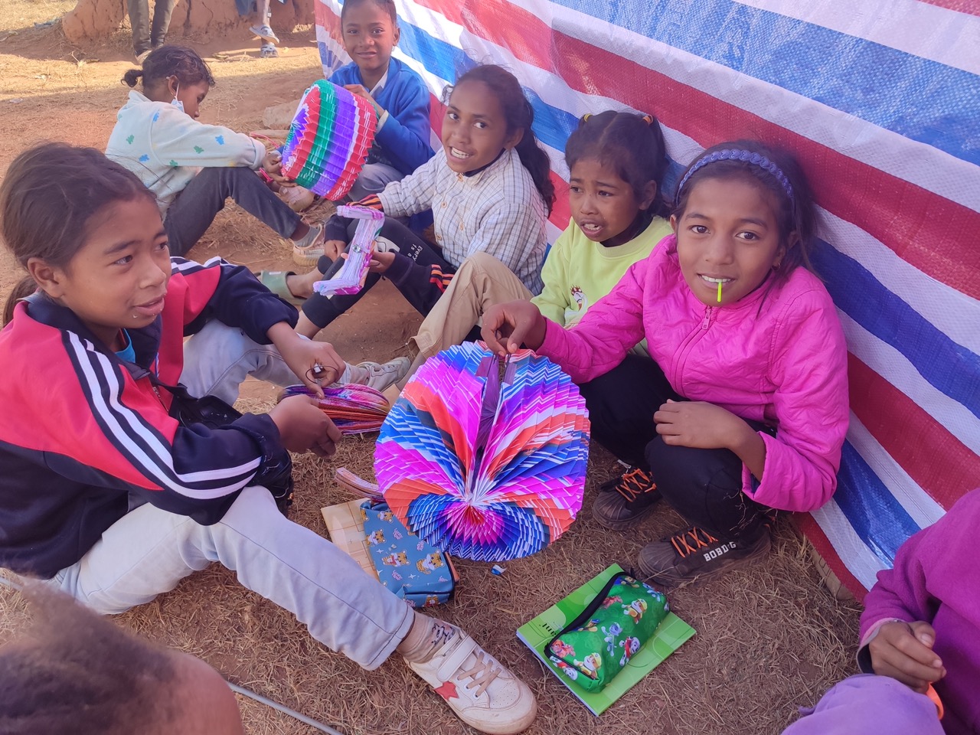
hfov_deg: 71.6
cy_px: 368
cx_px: 490
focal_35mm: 24
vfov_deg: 56.8
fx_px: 679
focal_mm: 5.89
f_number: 1.89
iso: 50
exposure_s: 1/146
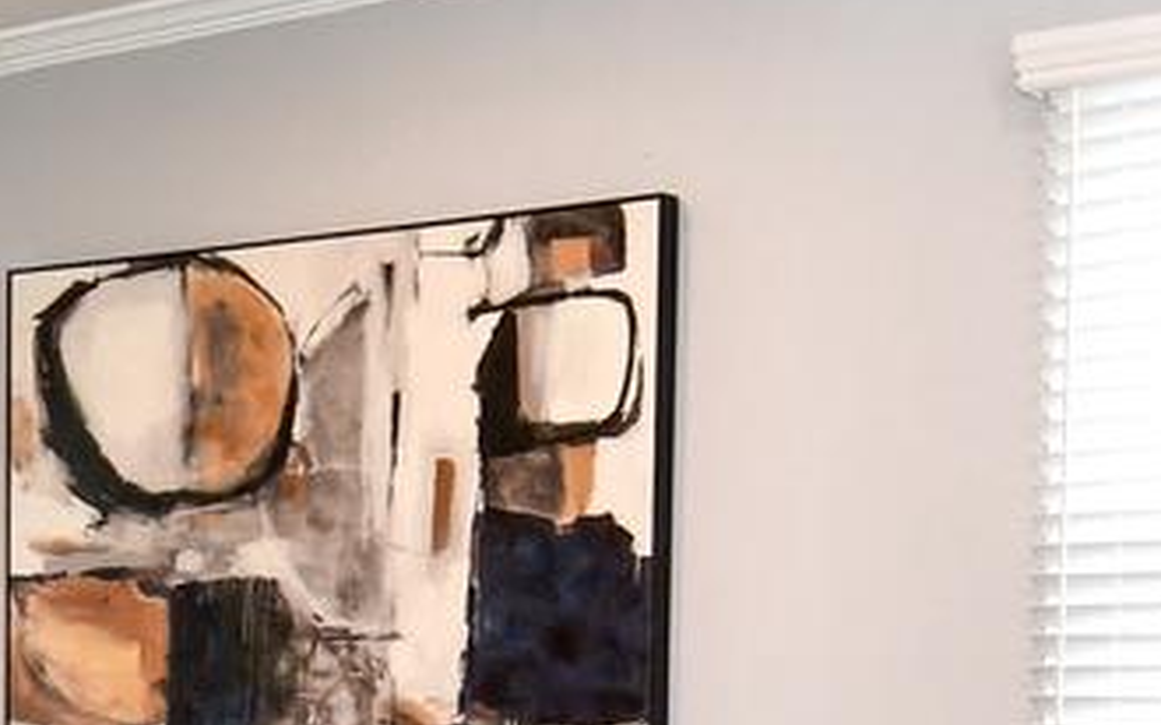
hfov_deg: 25.2
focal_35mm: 80
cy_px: 795
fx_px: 2530
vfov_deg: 15.9
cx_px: 165
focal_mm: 12
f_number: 4
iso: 450
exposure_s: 1/60
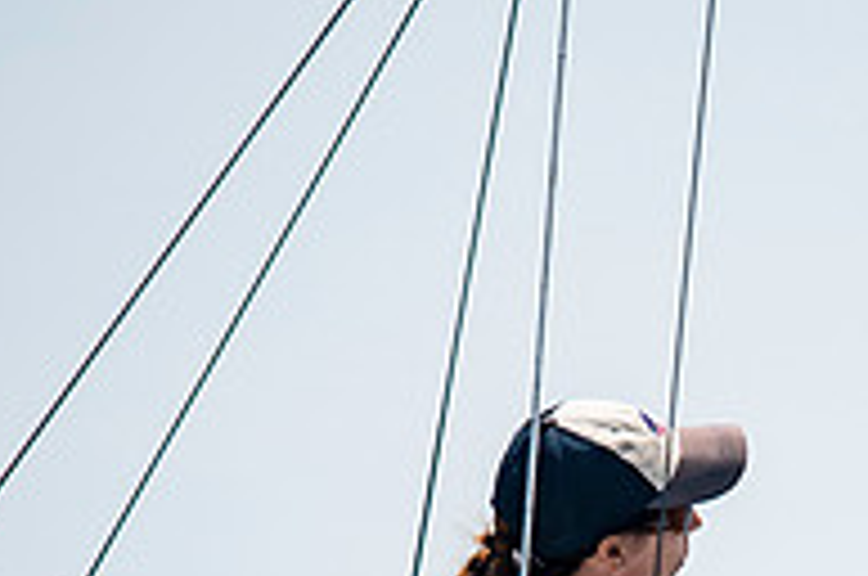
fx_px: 32640
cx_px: 805
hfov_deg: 1.5
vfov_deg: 1.0
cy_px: 866
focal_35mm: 1356
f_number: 4
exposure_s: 1/2500
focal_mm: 300
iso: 200
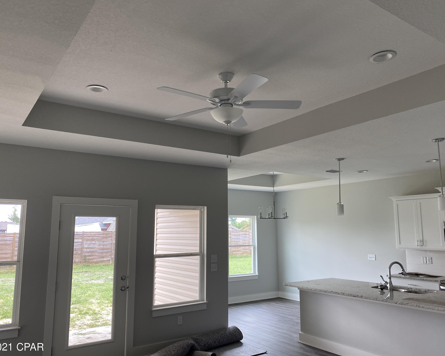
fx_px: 369
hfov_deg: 62.2
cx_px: 227
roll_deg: -0.1
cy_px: 177
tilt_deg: +7.8
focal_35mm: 28
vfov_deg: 51.5
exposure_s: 1/121
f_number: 1.8
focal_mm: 4.25
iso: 64
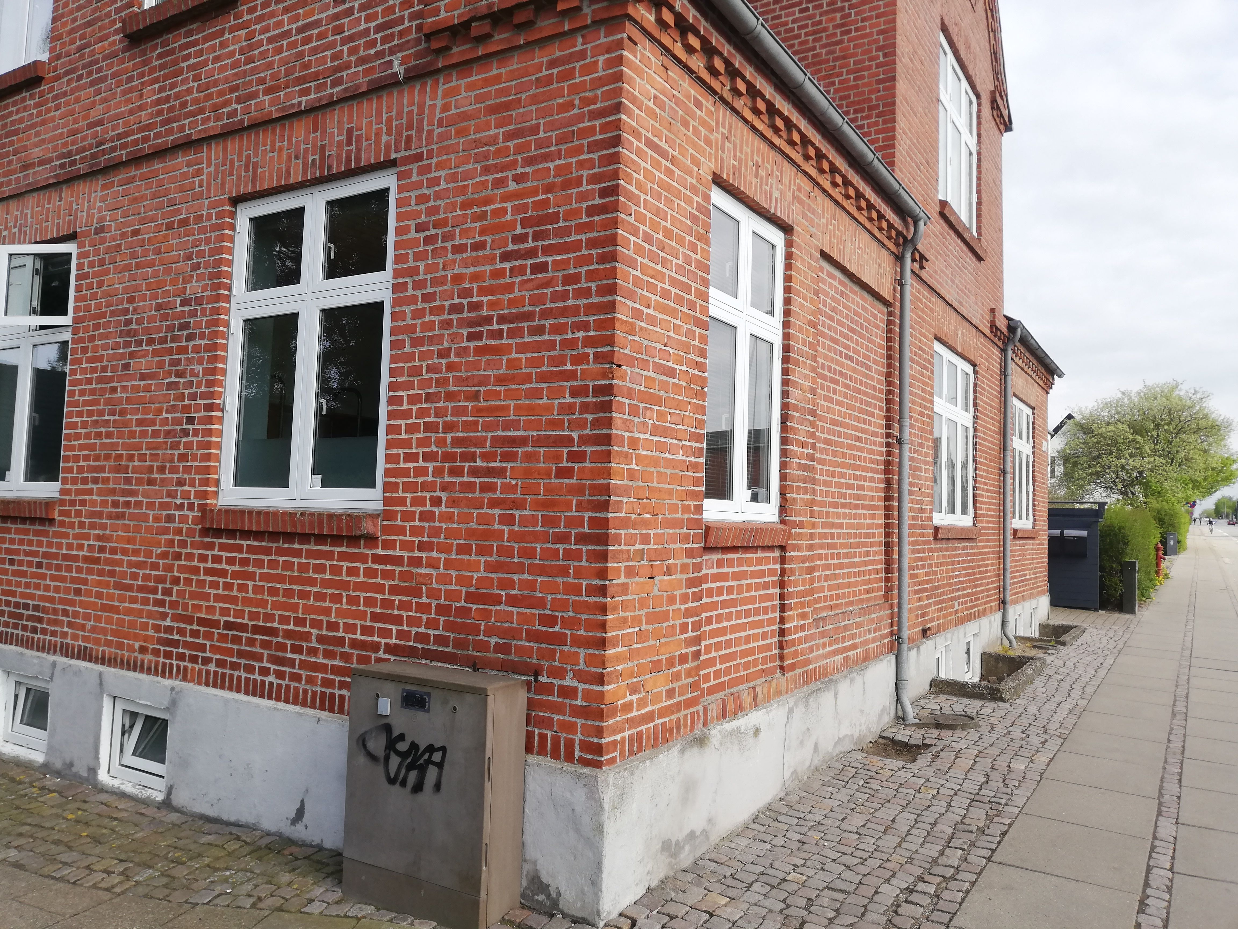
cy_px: 464
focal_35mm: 26
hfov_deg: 67.3
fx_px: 930
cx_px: 619
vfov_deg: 53.1
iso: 50
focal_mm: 3.81
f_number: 2.2
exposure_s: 1/546
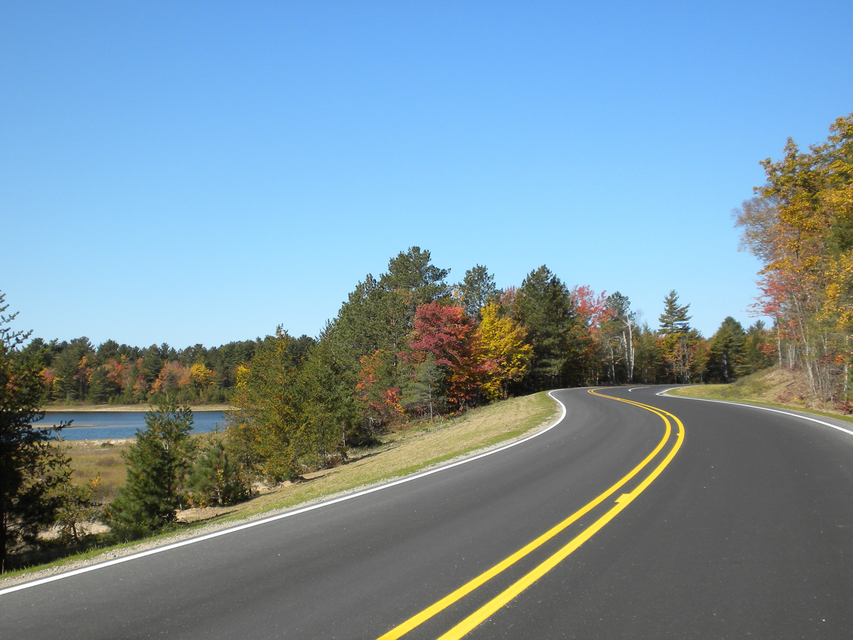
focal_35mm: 37
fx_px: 912
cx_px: 426
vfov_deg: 38.7
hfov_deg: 50.1
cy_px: 320
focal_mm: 6.6
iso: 64
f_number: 10
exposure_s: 1/96.6
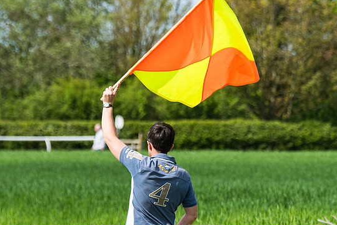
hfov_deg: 6.2
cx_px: 248
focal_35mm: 332
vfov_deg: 4.1
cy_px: 90
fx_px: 3109
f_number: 4
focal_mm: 135
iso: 400
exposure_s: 1/3200
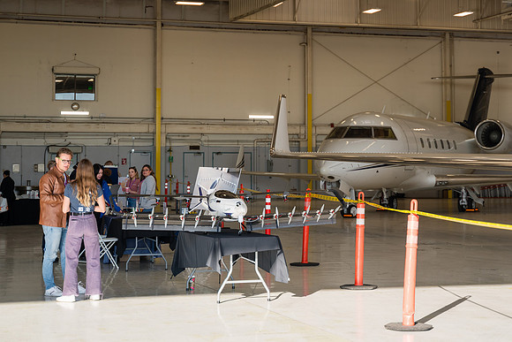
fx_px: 1147
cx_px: 286
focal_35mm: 81
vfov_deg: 16.8
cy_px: 82
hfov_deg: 25.1
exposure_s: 1/500
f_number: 3.2
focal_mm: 53
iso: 100
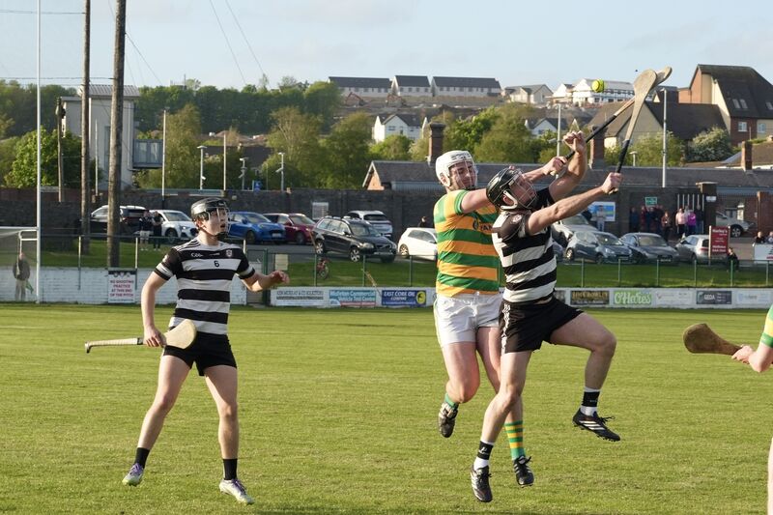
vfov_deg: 11.7
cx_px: 386
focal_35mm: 117
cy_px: 258
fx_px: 2512
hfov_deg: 17.5
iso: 1000
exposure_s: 1/1000
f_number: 8
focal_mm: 78.2
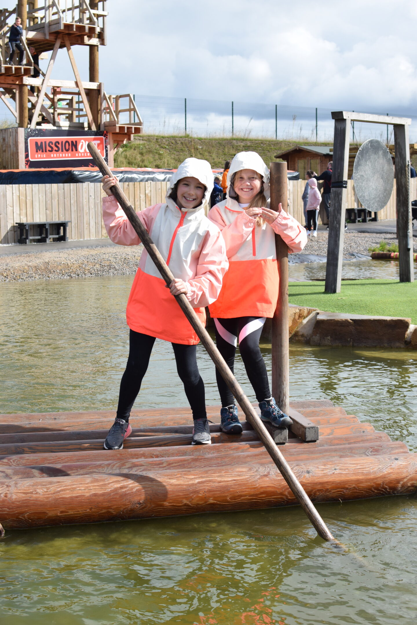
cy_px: 312
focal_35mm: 52
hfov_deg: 25.8
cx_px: 208
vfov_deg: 37.9
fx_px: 912
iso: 400
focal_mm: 35
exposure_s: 1/1600
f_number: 6.3
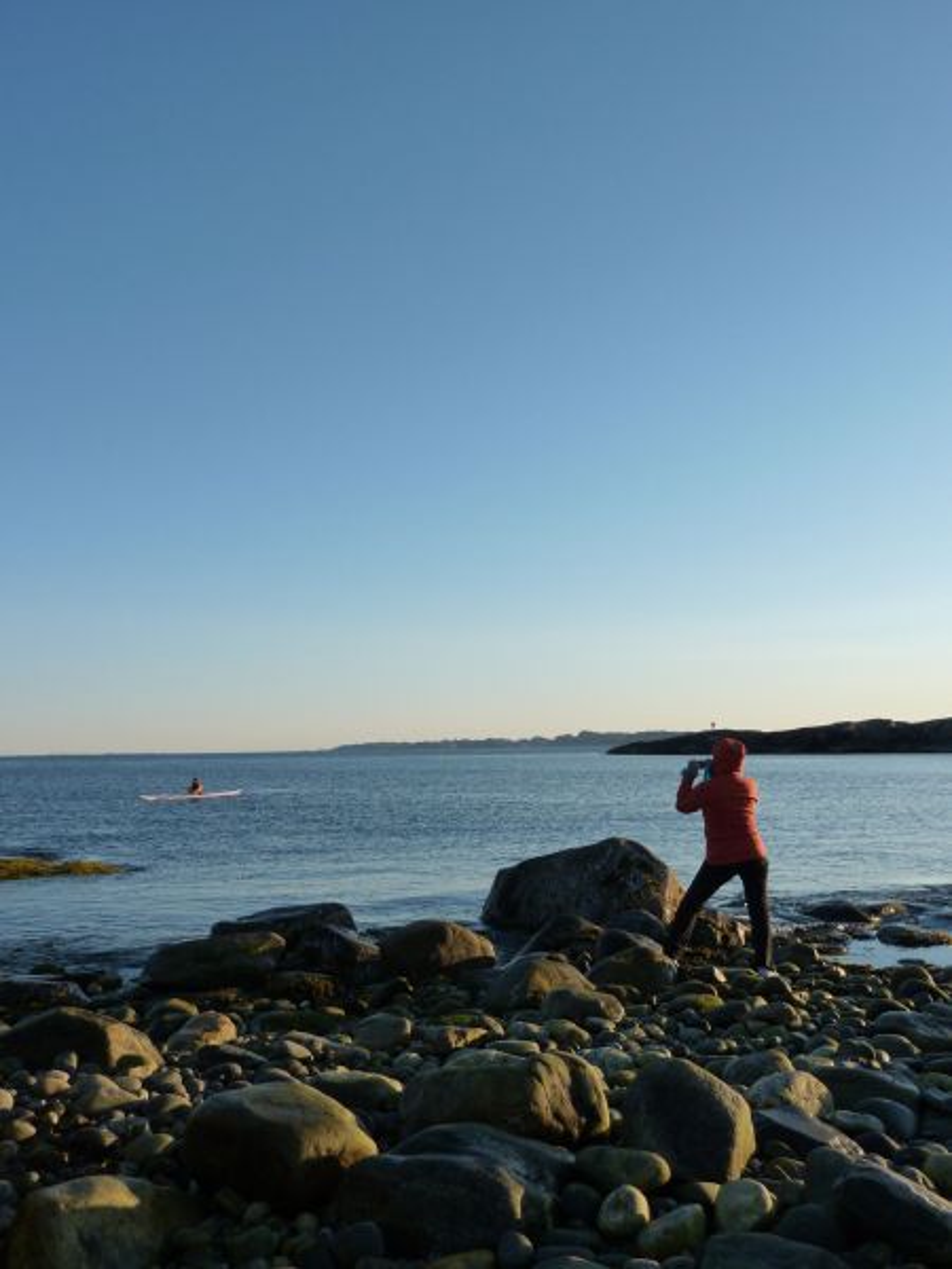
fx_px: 1063
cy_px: 634
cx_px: 476
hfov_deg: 48.2
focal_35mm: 29
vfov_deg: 61.7
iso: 125
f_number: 4
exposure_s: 1/400
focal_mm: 4.7
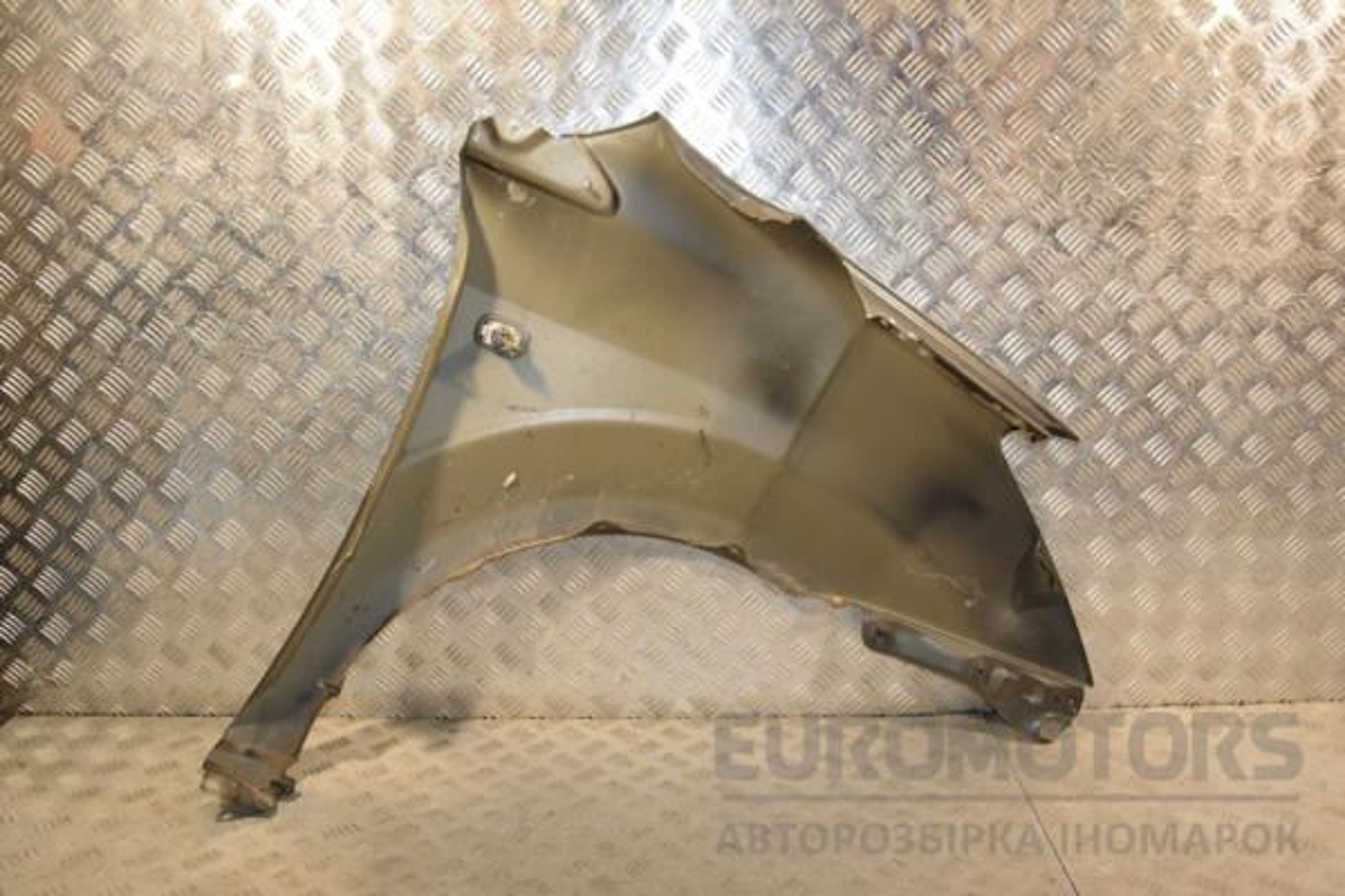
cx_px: 672
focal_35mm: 32
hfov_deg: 59.5
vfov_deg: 41.7
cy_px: 448
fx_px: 1177
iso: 800
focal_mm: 21
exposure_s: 1/200
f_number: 7.1
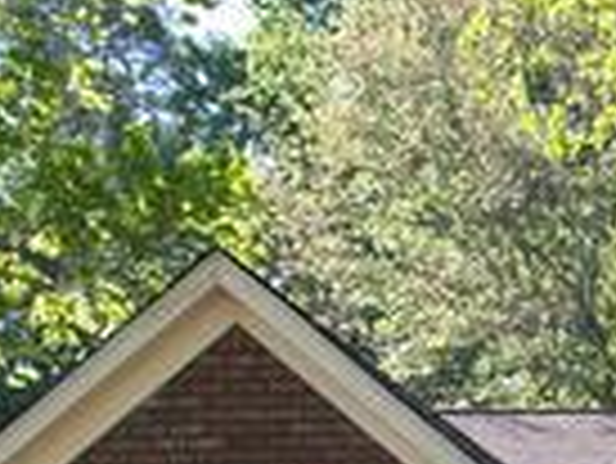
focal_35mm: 116
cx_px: 1201
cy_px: 942
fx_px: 2066
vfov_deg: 11.5
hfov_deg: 14.4
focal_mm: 8.38
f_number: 2.8
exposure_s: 1/500
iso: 100
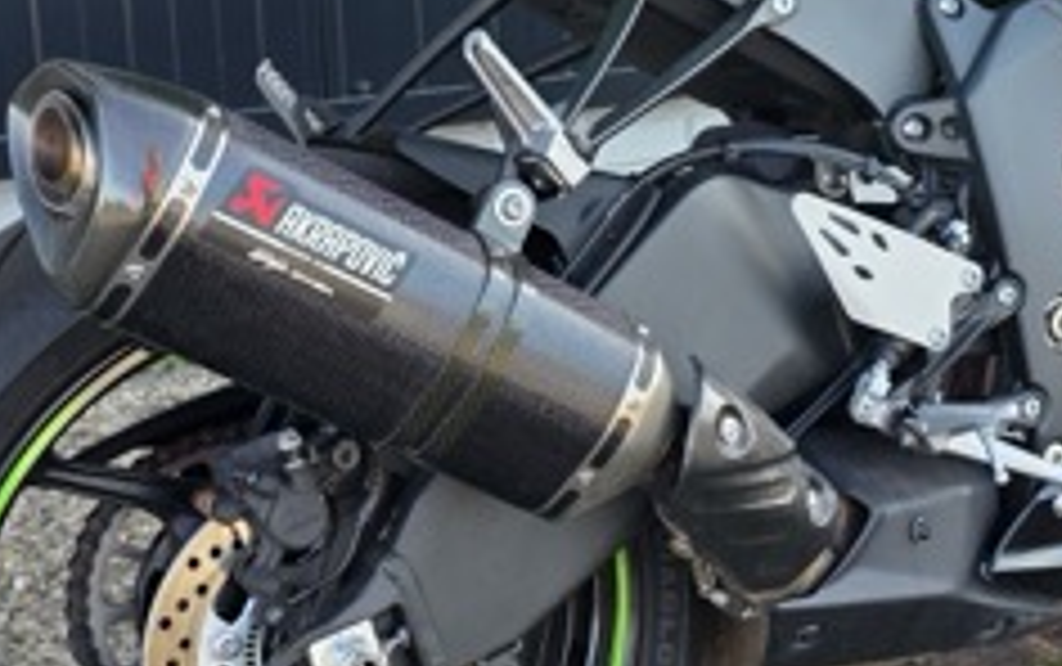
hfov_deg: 30.8
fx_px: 1912
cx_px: 693
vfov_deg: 19.6
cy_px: 171
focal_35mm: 66
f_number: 1.7
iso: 50
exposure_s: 1/359
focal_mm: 6.3
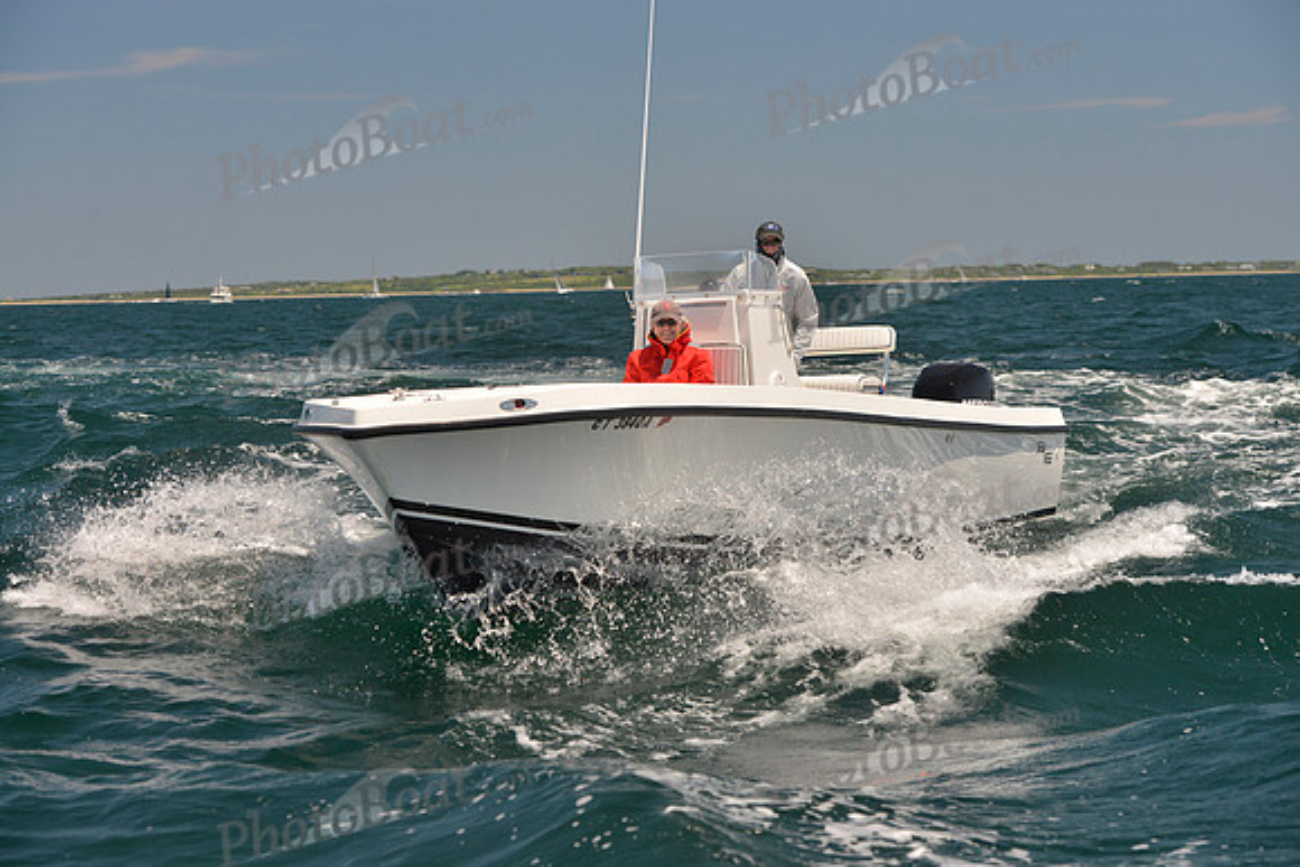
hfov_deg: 23.6
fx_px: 3106
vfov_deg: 15.9
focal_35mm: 86
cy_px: 434
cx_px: 650
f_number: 6.3
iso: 400
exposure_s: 1/800
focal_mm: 86
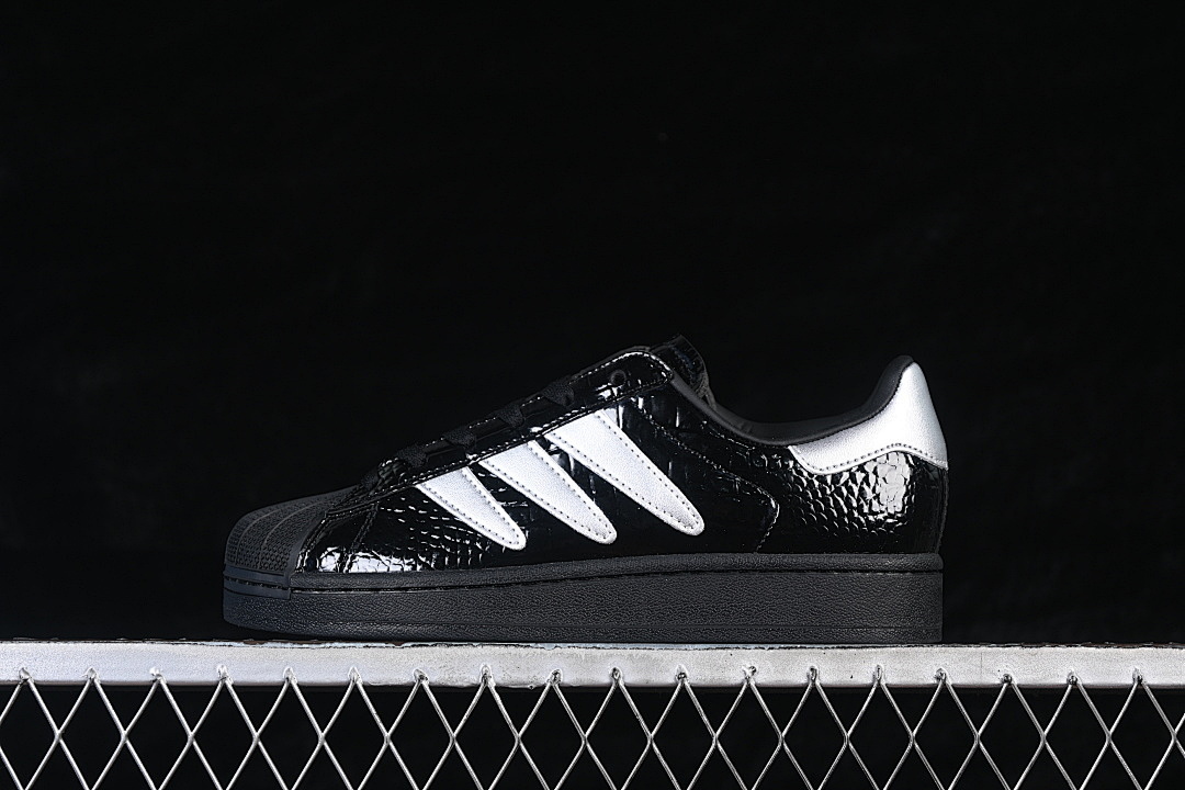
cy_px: 395
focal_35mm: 75
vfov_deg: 18.2
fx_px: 2469
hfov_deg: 27.0
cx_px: 592
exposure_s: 1/60
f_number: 6.3
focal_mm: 50
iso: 160
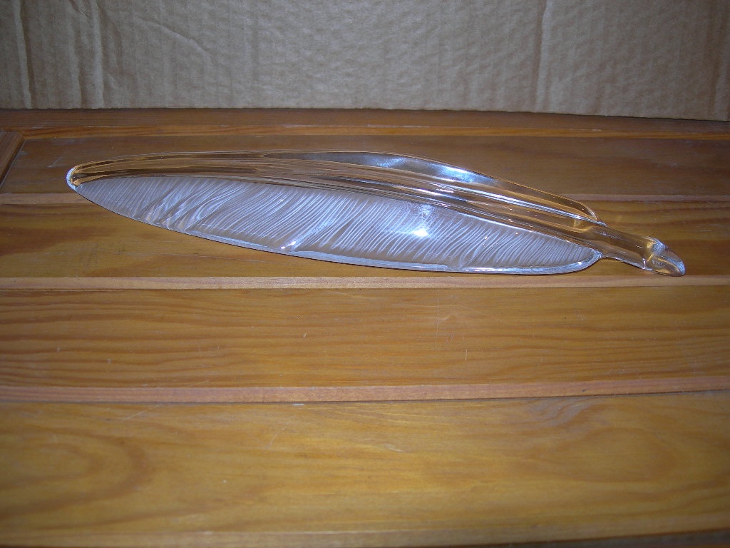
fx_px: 801
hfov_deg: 49.0
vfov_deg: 37.7
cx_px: 365
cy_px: 274
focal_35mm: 38
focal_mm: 7.8
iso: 50
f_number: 2.8
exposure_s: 1/60.1
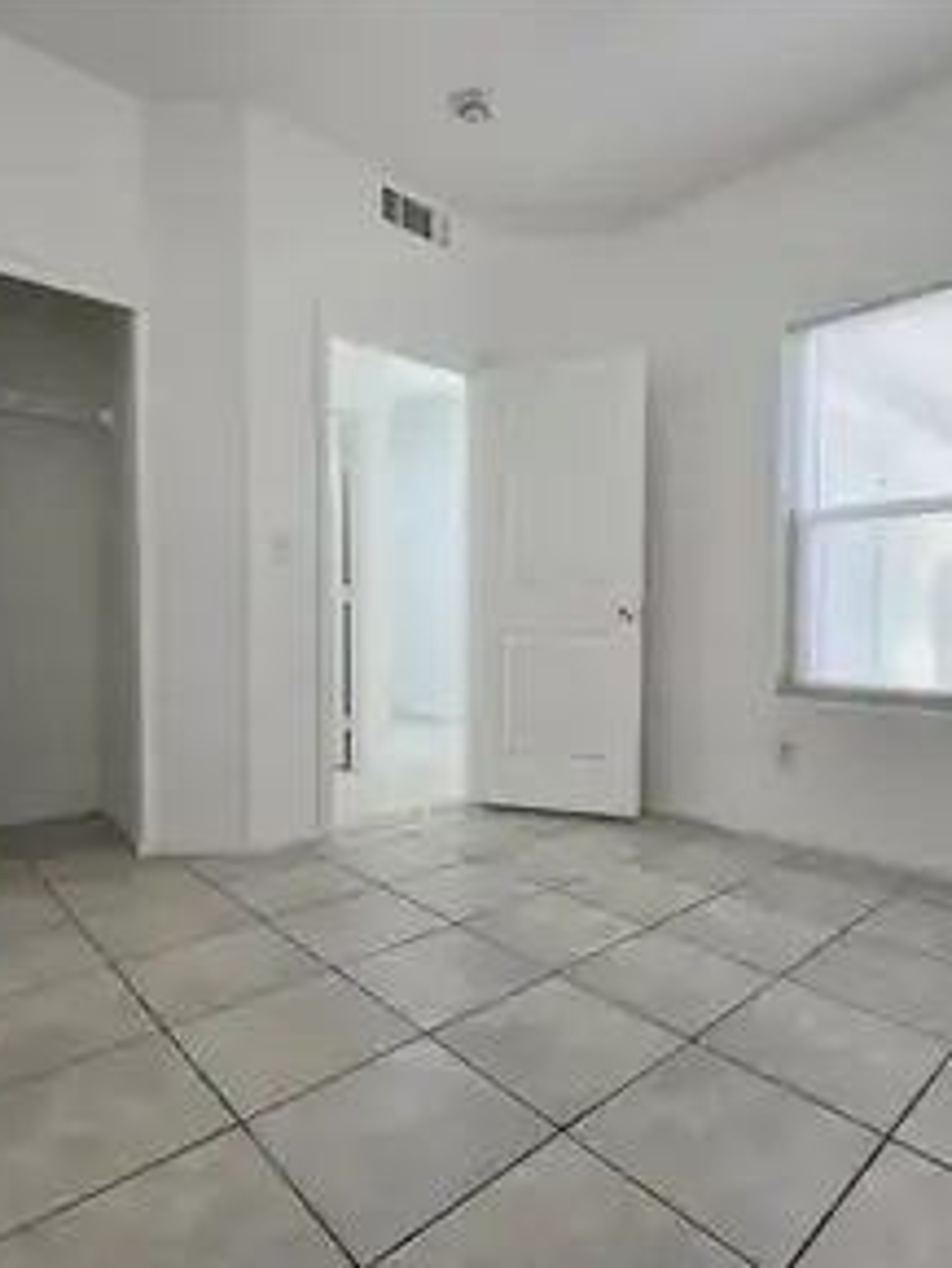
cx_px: 535
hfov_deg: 71.3
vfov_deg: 87.7
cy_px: 641
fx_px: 660
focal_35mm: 18
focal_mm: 2.2
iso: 100
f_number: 2.2
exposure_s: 1/120
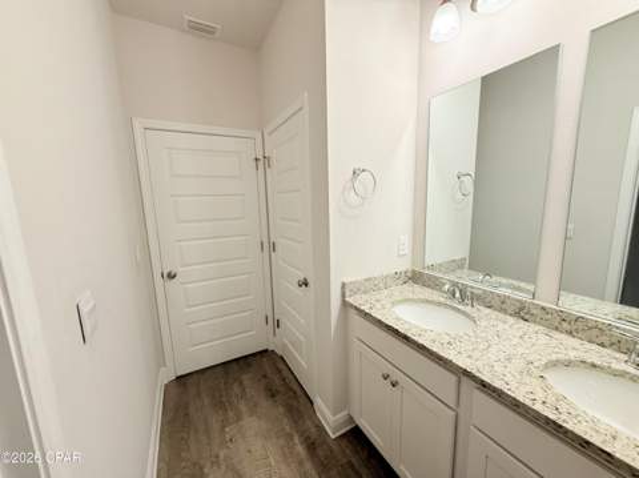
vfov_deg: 85.6
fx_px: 258
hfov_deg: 102.1
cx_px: 320
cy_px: 239
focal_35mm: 14
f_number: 2.2
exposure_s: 1/120
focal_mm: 2.22
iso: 200
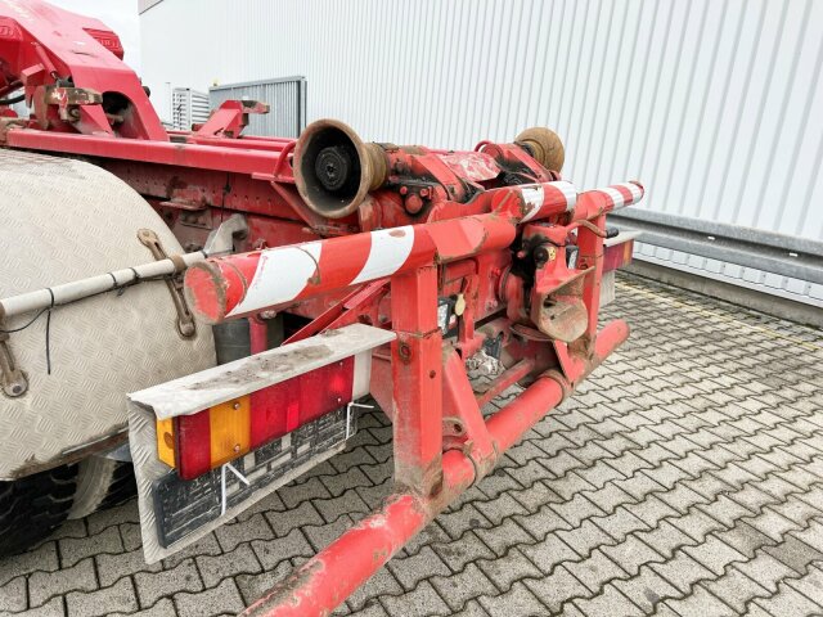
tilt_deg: -14.1
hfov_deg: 67.3
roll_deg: -5.2
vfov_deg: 53.1
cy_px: 308
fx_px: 618
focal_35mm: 26
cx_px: 412
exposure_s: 1/1089
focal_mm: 5.7
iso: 50
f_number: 1.5
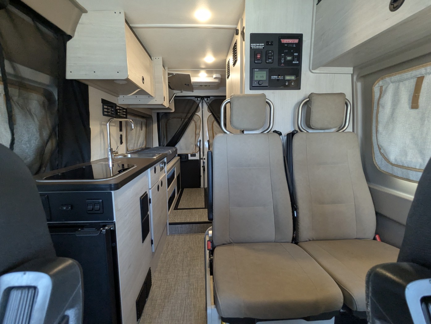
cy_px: 162
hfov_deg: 94.4
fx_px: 199
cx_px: 216
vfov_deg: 78.2
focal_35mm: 16
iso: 454
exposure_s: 1/89.2
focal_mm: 2.35
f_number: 2.2
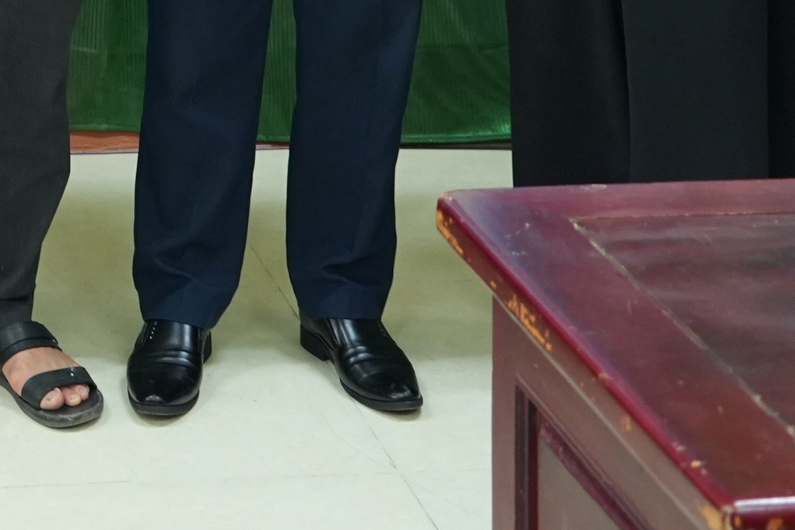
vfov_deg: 10.7
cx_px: -224
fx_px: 2473
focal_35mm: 112
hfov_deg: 17.2
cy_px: -676
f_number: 4
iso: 1600
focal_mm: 24
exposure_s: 1/80
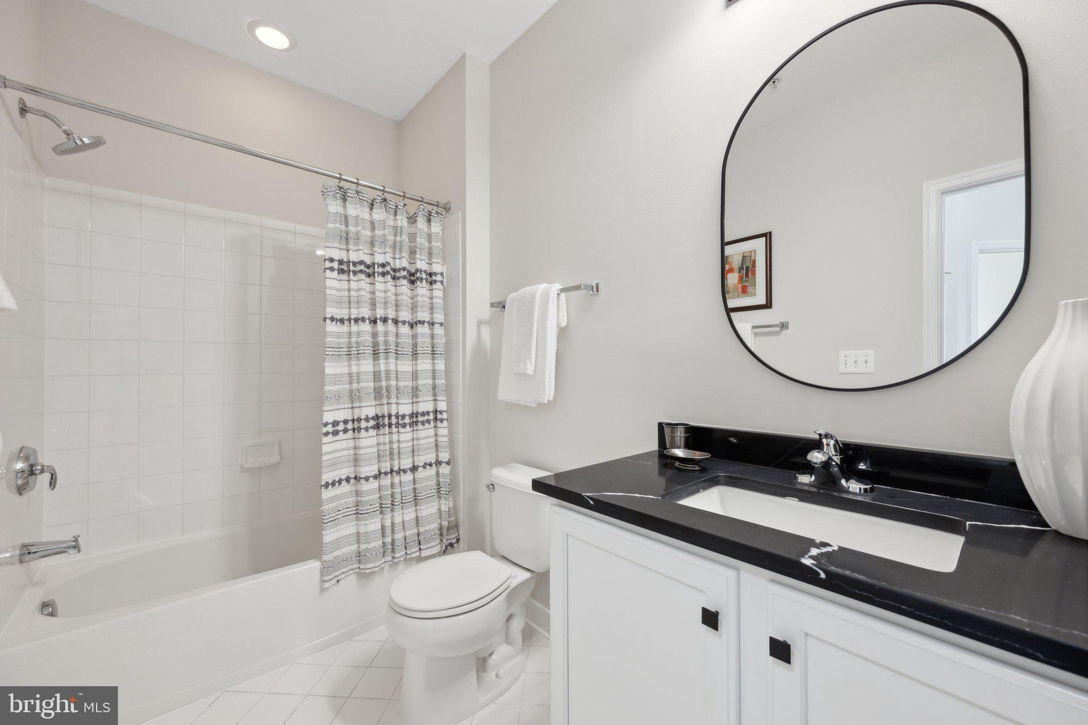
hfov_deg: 104.3
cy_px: 362
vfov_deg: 81.2
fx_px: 423
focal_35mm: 14
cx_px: 544
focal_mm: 14
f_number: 7.1
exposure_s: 1/15
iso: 400
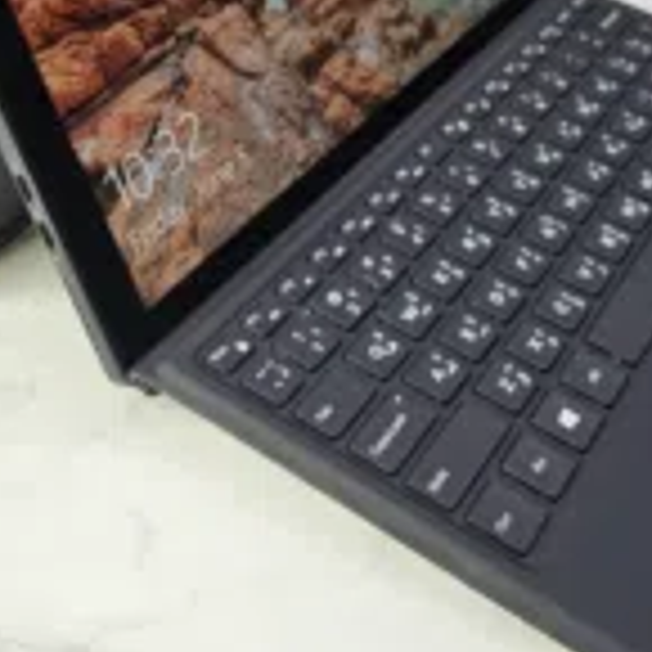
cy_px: -4
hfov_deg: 30.3
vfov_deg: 28.6
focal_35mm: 56
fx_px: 1193
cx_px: 441
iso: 64
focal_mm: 6.3
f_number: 1.7
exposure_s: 1/100
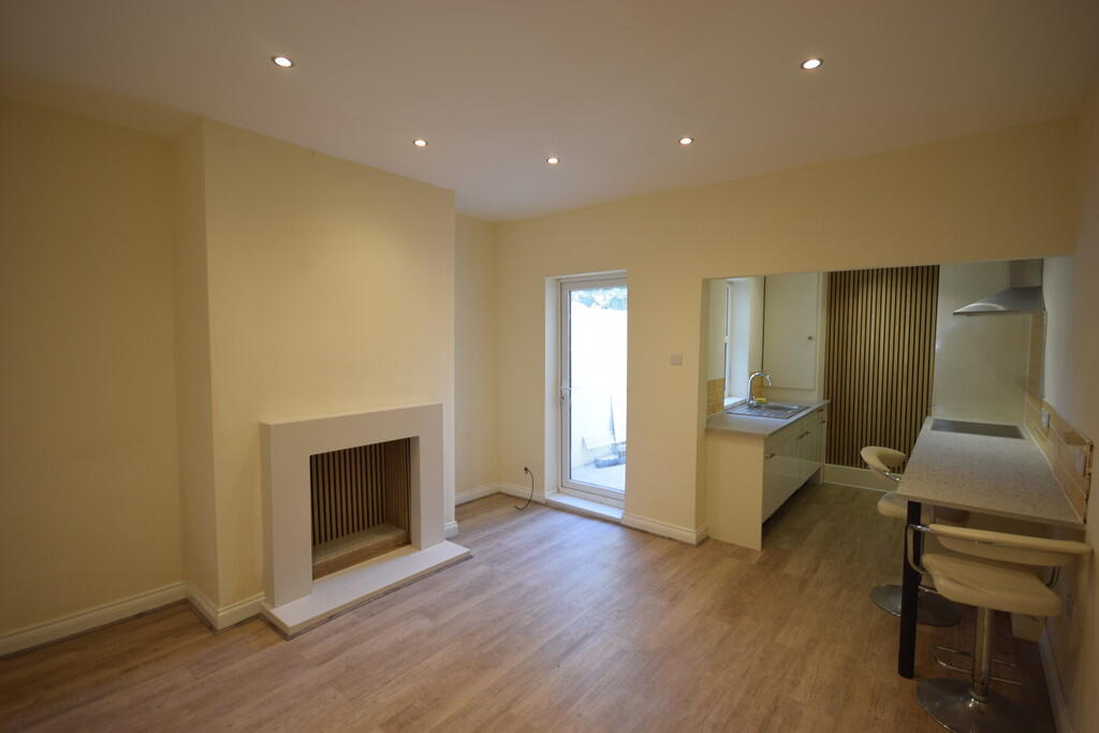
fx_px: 504
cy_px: 366
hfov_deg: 95.0
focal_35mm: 16
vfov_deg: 72.1
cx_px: 550
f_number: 4.5
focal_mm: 11
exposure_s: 1/80
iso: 400
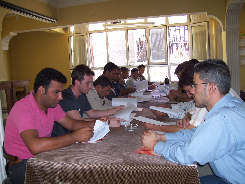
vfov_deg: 39.7
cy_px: 92
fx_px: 255
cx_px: 122
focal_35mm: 36
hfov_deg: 51.4
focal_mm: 6
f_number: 2.7
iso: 80
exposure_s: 1/60
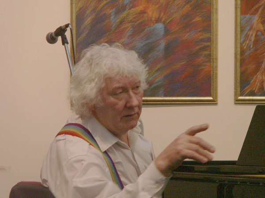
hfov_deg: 9.4
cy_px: 99
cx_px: 132
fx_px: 1615
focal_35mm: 211
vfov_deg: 7.0
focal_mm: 34.5
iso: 125
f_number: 4
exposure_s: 1/50
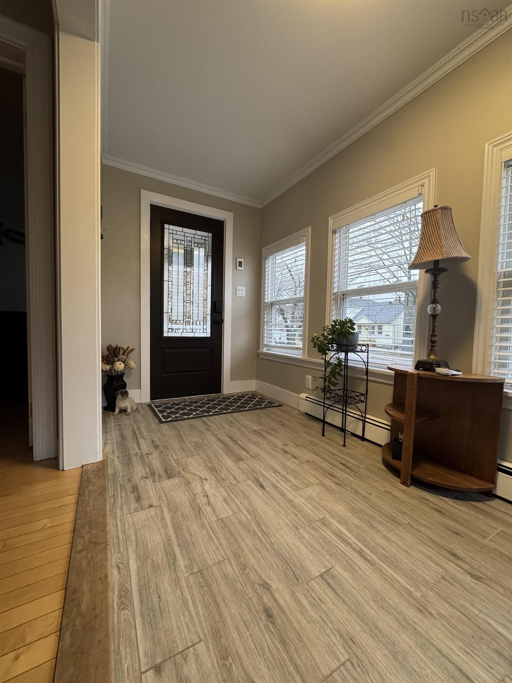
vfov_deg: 102.1
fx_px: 276
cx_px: 256
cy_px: 342
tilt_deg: -2.1
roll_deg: -1.4
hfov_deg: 85.7
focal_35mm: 14
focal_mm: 2.22
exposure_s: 1/120
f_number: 2.2
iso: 250
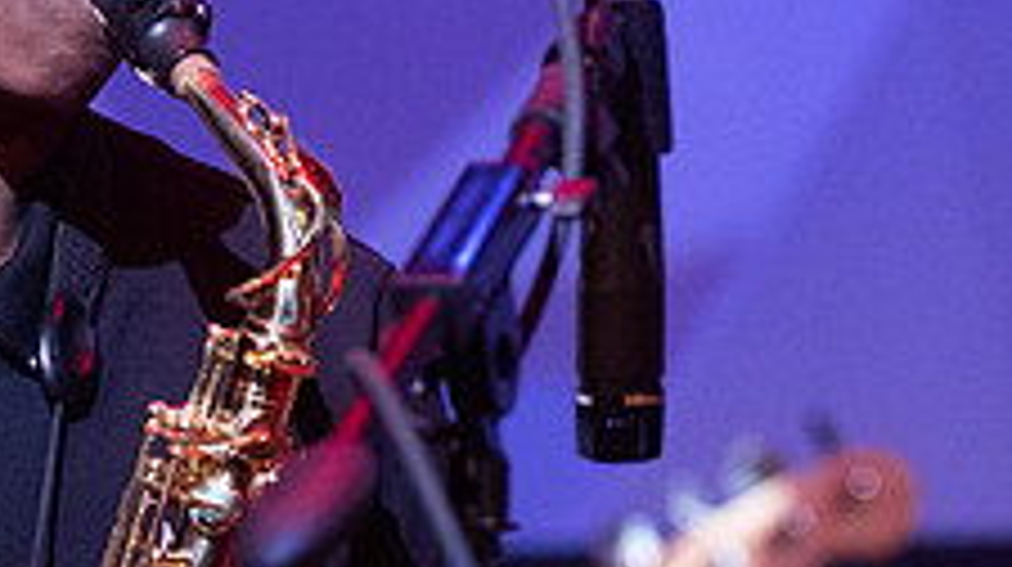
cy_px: -12
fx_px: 11955
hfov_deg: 4.8
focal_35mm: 446
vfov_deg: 2.7
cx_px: 514
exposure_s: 1/200
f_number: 2.8
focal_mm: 98
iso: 3200
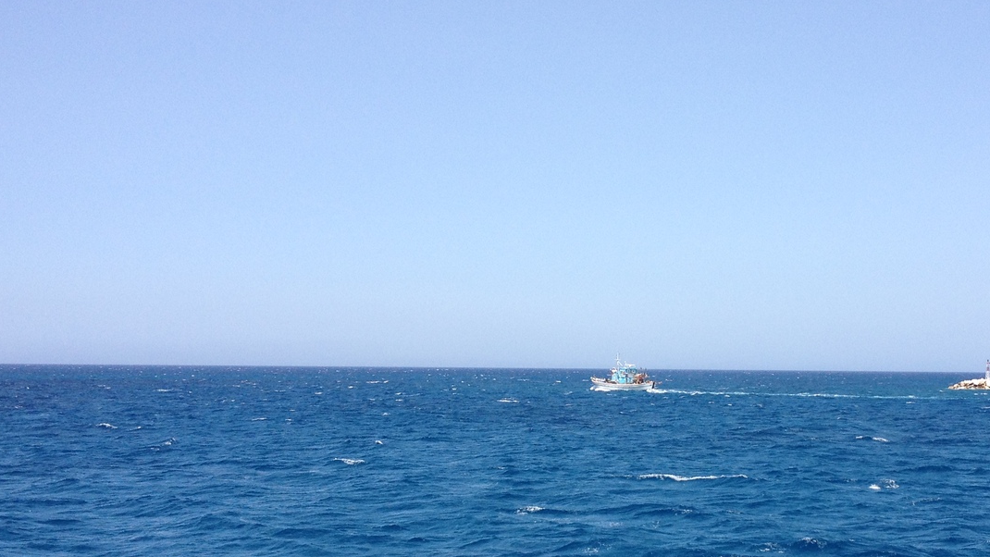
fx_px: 1496
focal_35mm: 57
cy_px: 353
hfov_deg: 36.3
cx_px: 655
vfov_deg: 21.0
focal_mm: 4.28
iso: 50
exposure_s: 1/1493
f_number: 2.4
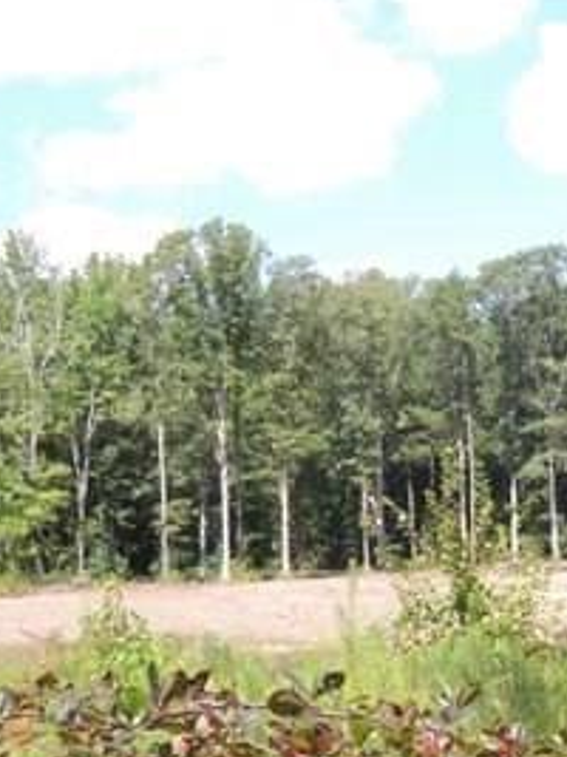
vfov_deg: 21.7
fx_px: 1967
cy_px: 490
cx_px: 544
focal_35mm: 90
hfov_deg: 16.1
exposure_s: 1/320
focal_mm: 9
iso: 100
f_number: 3.7
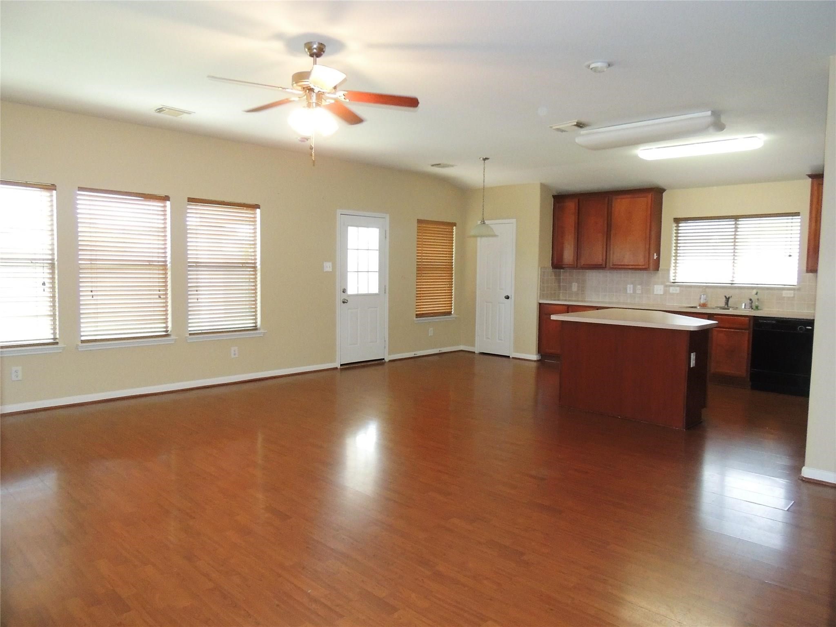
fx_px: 580
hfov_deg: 71.6
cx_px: 418
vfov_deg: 56.8
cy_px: 314
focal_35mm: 24
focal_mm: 4.3
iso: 800
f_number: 3
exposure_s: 1/160
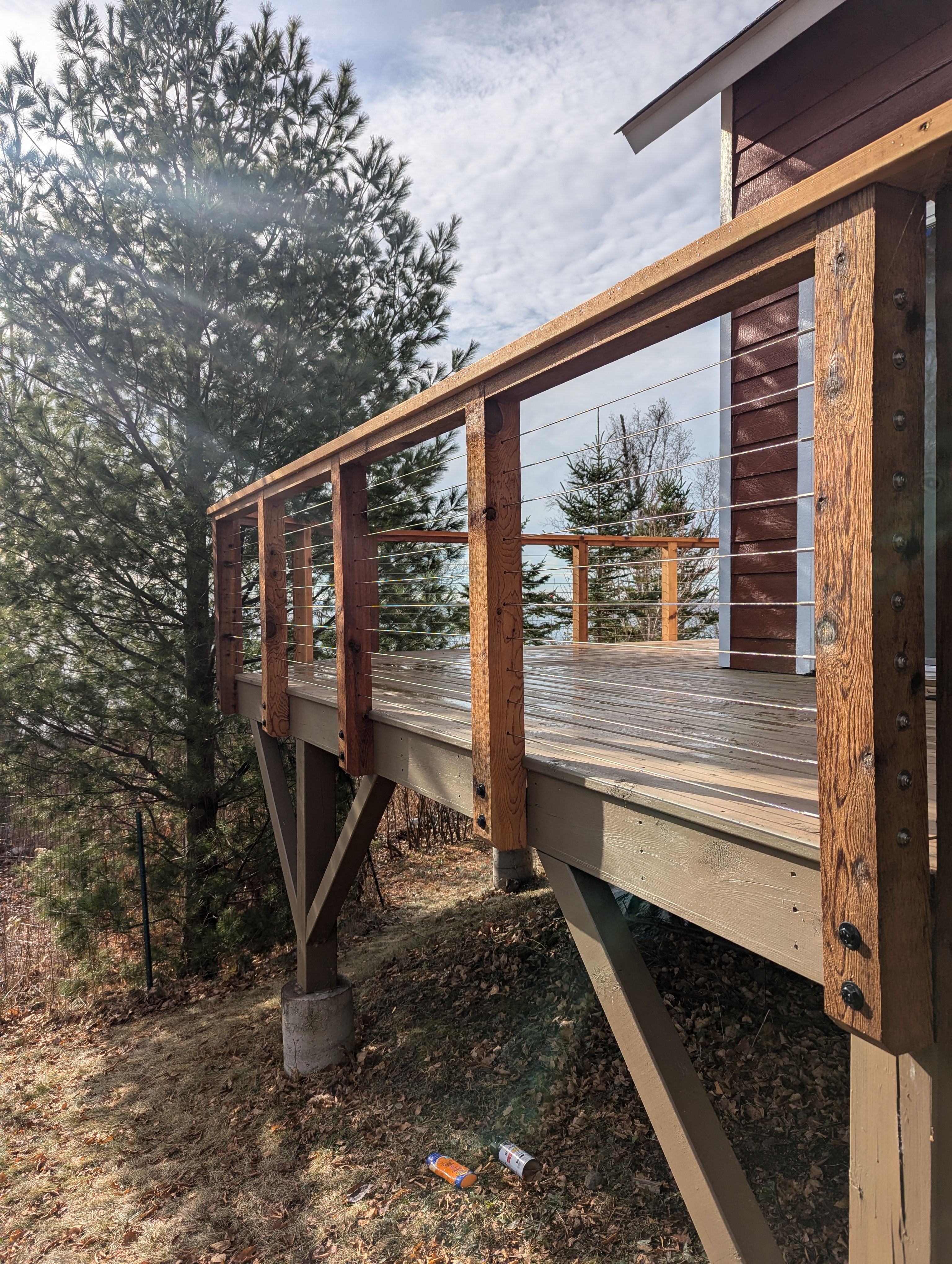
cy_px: 632
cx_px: 476
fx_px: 878
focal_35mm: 24
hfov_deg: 56.9
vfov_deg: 71.5
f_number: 1.85
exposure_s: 1/2513
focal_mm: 6.81
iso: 38
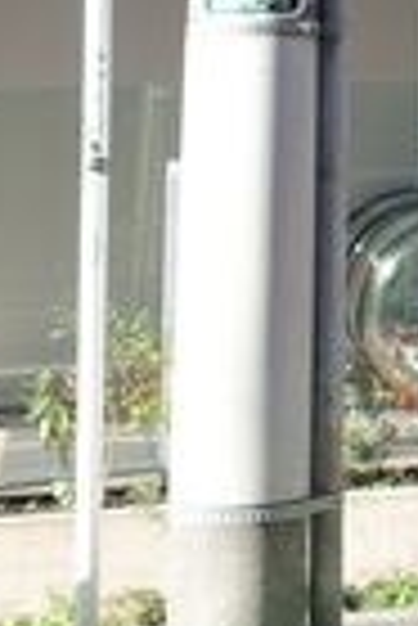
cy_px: -556
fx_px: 2797
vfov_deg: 11.6
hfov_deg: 7.7
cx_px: 1119
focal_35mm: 161
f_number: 2.8
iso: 200
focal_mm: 18.3
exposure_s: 1/500
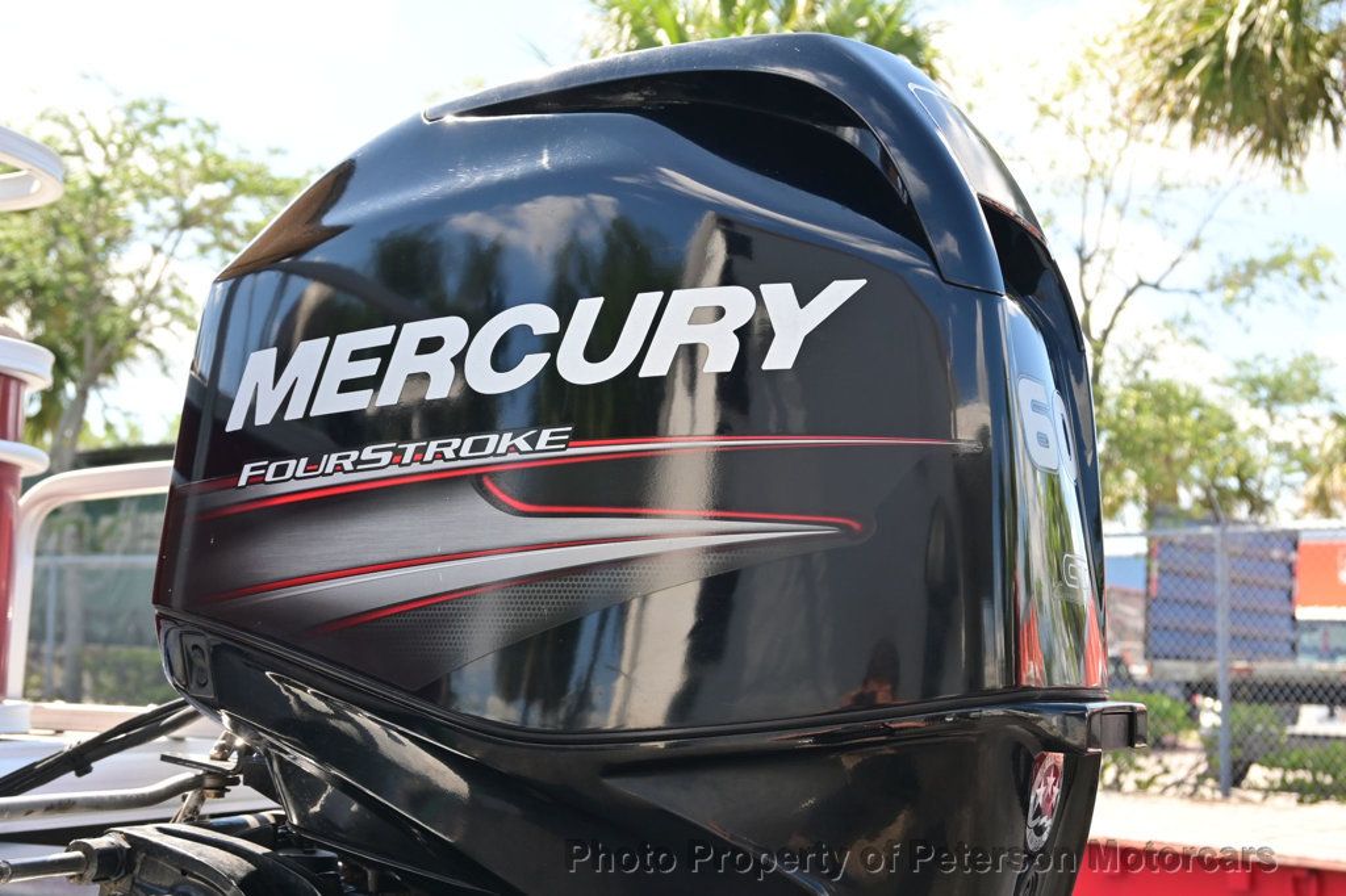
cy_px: 448
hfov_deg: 40.5
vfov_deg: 27.6
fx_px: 1822
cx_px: 673
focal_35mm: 49
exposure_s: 1/125
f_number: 5.6
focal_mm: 32.5
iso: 100
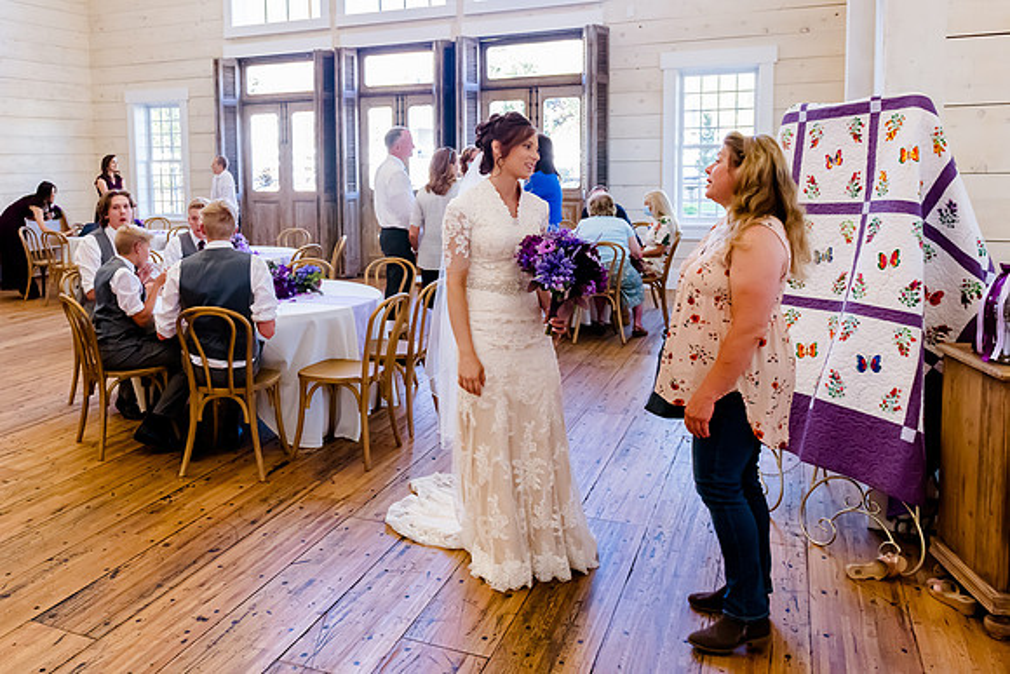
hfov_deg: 59.2
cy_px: 239
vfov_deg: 41.9
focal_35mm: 31
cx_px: 358
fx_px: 869
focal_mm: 24
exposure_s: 1/200
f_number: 6.3
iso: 3200
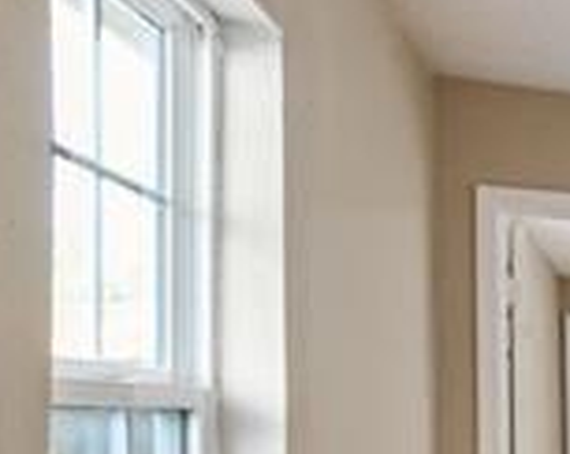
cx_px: 1118
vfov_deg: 26.5
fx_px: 927
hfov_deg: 19.8
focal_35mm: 55
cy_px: 417
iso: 320
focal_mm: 14
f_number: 11
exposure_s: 1/4
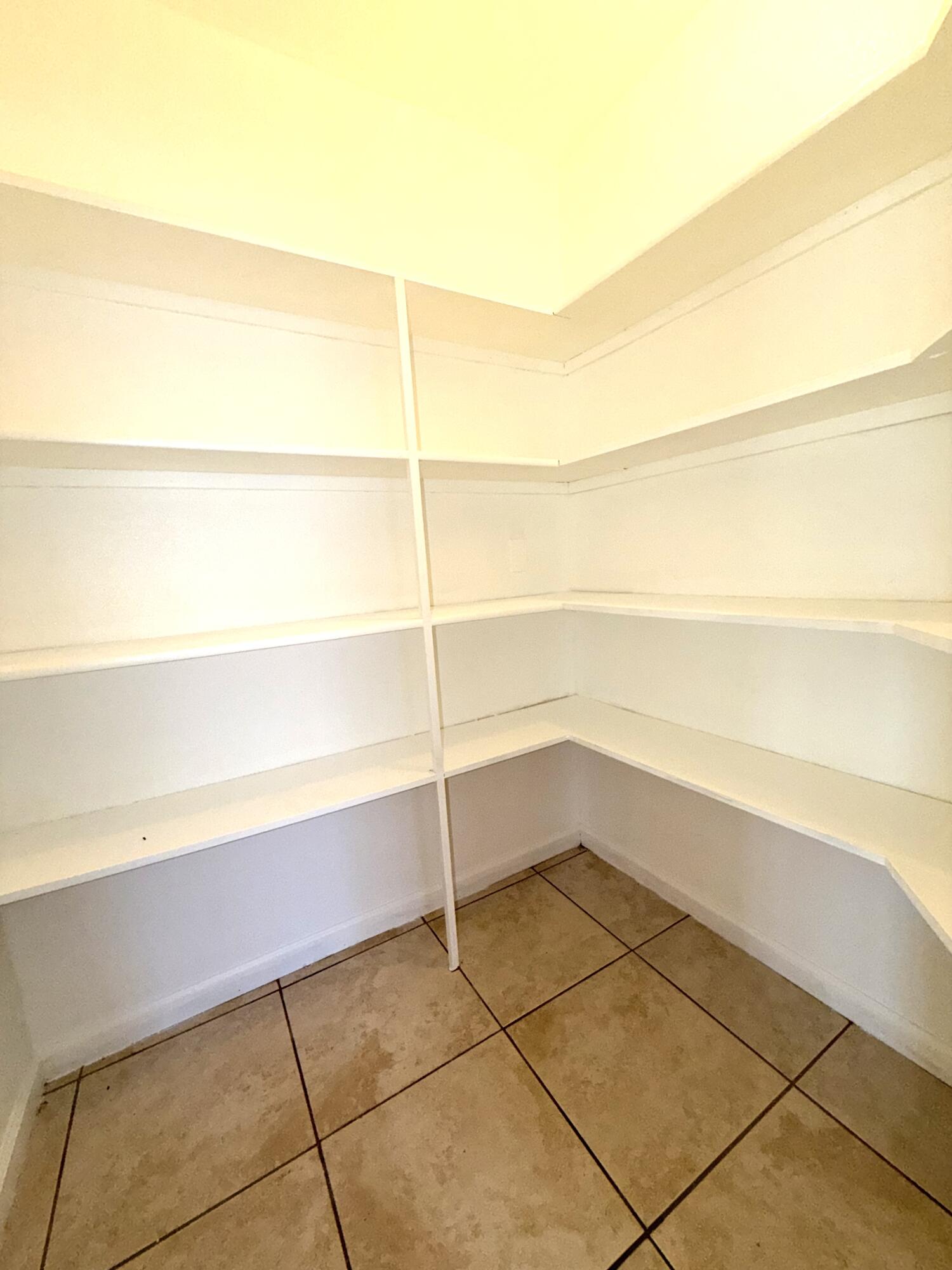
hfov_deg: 85.7
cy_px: 635
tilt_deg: -7.6
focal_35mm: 14
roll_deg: +3.4
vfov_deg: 102.1
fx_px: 513
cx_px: 476
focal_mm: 2.22
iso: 80
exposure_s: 1/120
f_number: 2.2
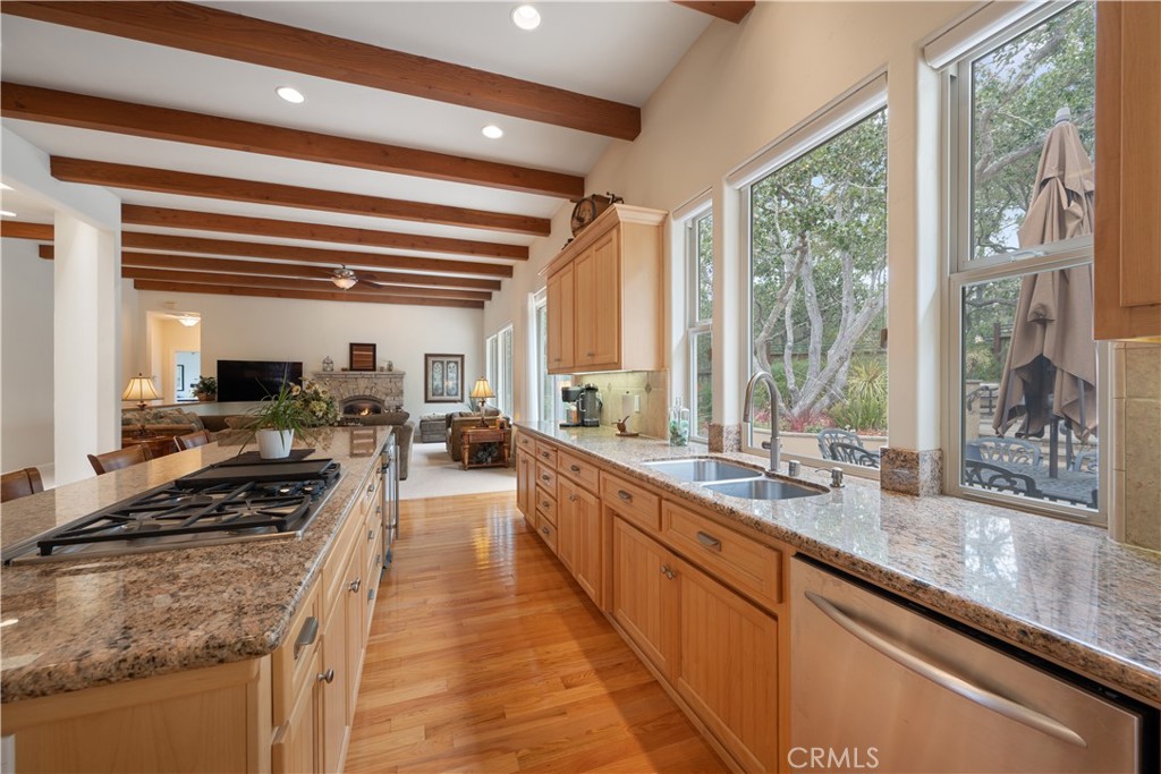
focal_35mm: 14
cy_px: 387
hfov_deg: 104.2
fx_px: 452
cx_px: 580
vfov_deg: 81.2
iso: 100
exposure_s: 1/2.5
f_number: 8
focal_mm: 14
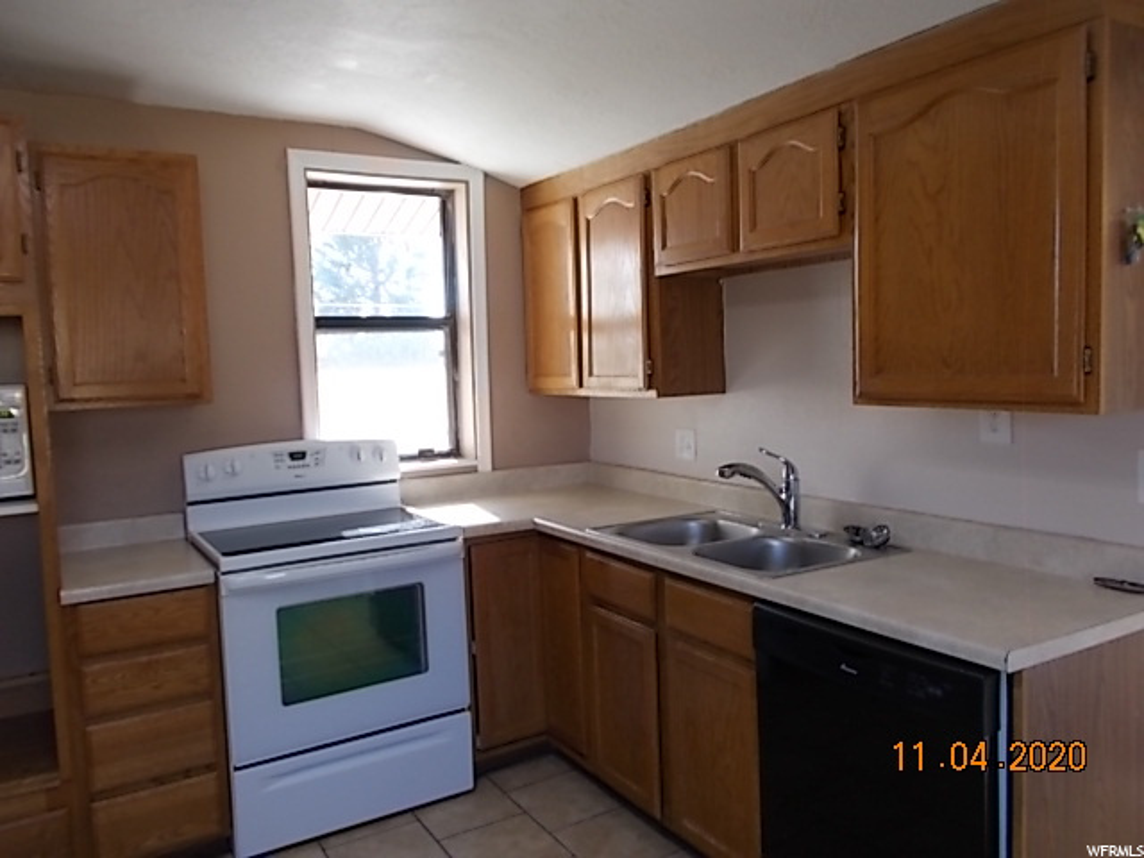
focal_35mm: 26
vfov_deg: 53.1
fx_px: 859
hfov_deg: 67.3
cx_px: 572
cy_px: 429
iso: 80
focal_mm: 4.6
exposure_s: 1/30
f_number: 3.2
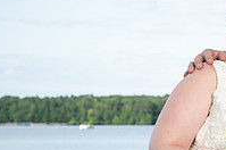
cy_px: 76
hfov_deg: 11.7
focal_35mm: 169
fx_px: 1059
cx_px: 321
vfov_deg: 8.1
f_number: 5.6
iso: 100
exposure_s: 1/200
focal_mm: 57
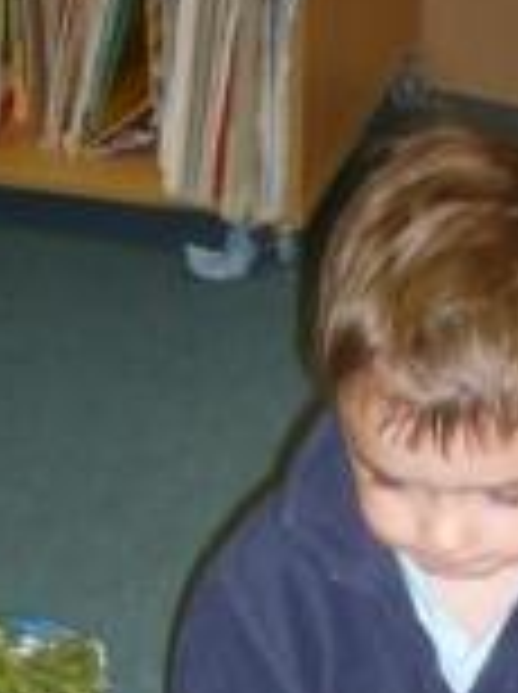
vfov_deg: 18.3
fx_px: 2041
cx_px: 446
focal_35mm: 102
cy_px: 832
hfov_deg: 14.3
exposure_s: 1/30
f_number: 2.8
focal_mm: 5.8
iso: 160
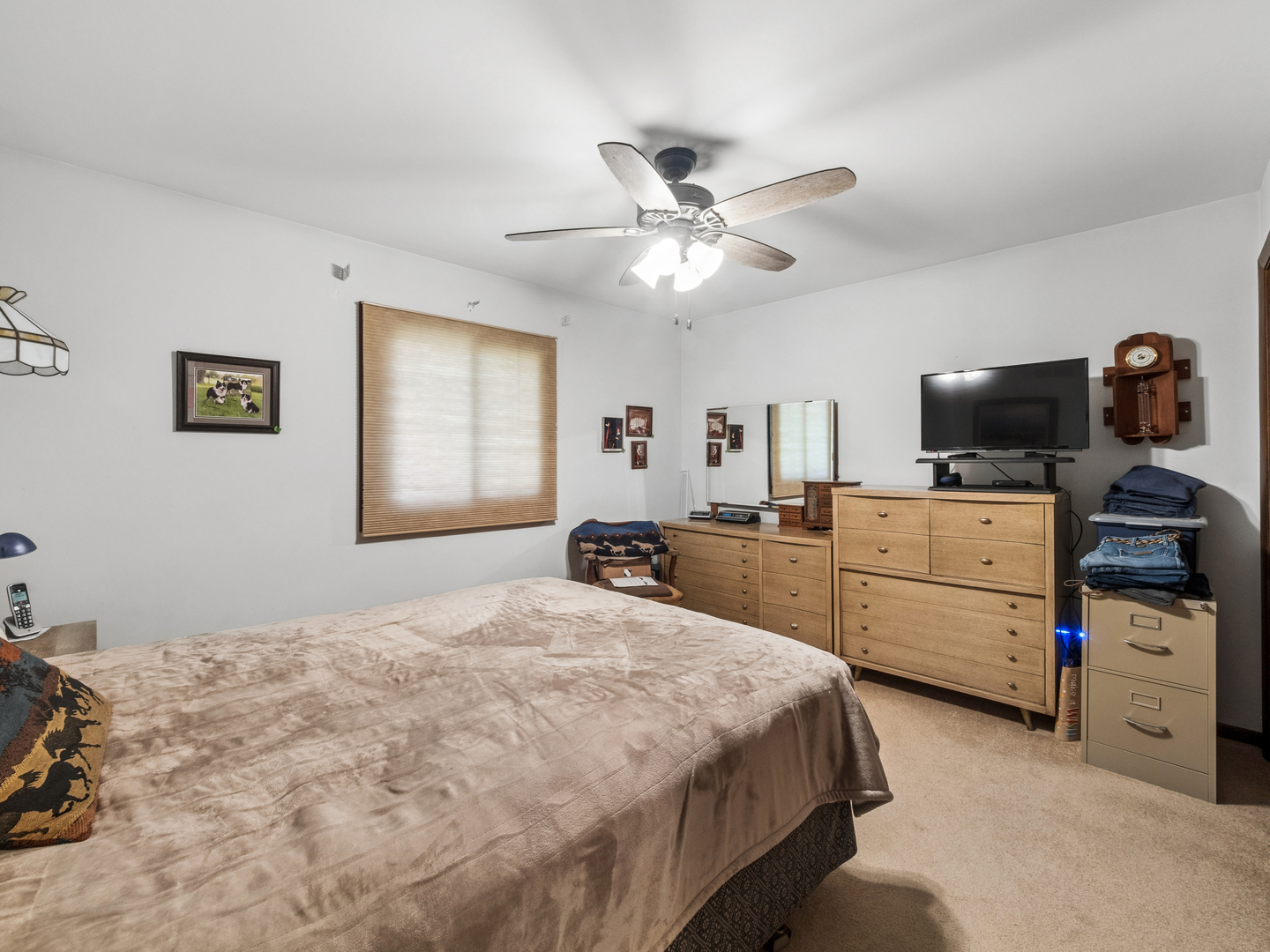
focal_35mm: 14
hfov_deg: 102.1
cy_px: 476
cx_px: 635
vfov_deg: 85.7
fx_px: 514
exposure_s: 1/4
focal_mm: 7
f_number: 8
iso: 400
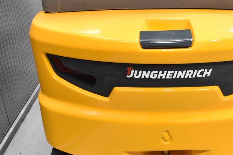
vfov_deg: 26.3
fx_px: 330
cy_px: 108
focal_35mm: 51
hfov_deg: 38.2
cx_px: 163
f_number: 5
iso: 1600
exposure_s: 1/30
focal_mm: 20
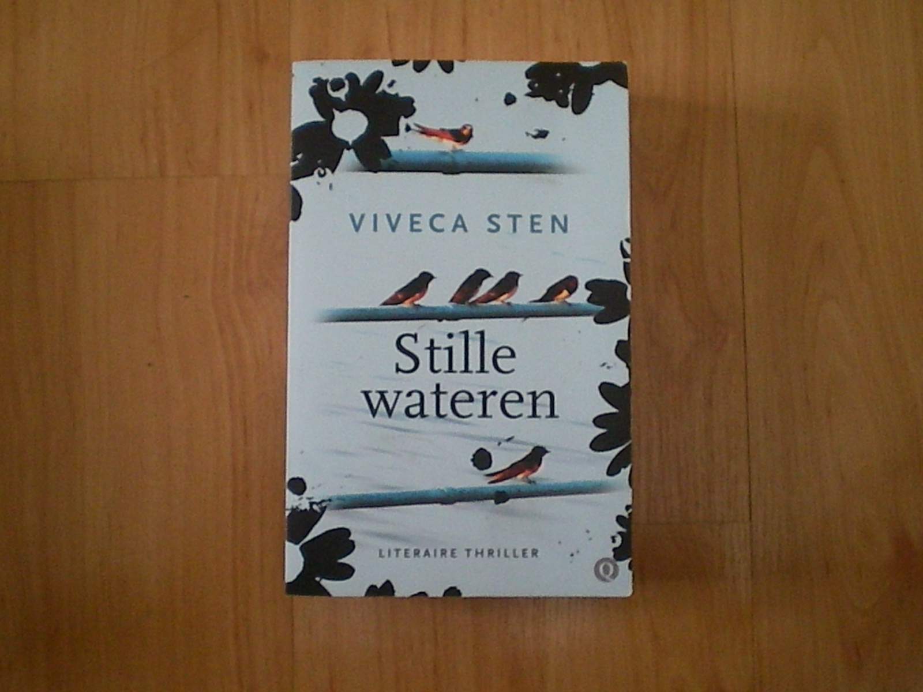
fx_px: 1013
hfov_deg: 49.0
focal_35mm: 38
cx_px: 462
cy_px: 346
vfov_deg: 37.7
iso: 558
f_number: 3.1
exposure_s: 1/100
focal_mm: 6.3
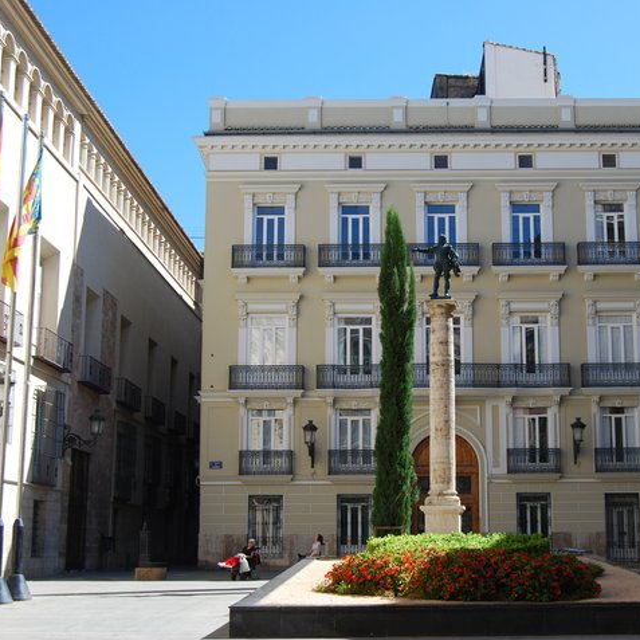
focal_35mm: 54
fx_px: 1130
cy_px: 322
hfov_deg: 31.5
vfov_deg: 31.6
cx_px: 409
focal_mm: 28
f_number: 6.3
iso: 100
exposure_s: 1/160
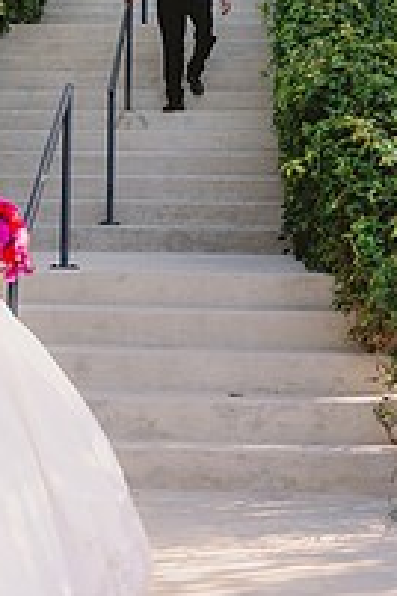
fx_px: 1406
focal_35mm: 85
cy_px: 279
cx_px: 132
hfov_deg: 16.0
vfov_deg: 23.9
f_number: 2.8
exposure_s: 1/320
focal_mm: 38
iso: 80
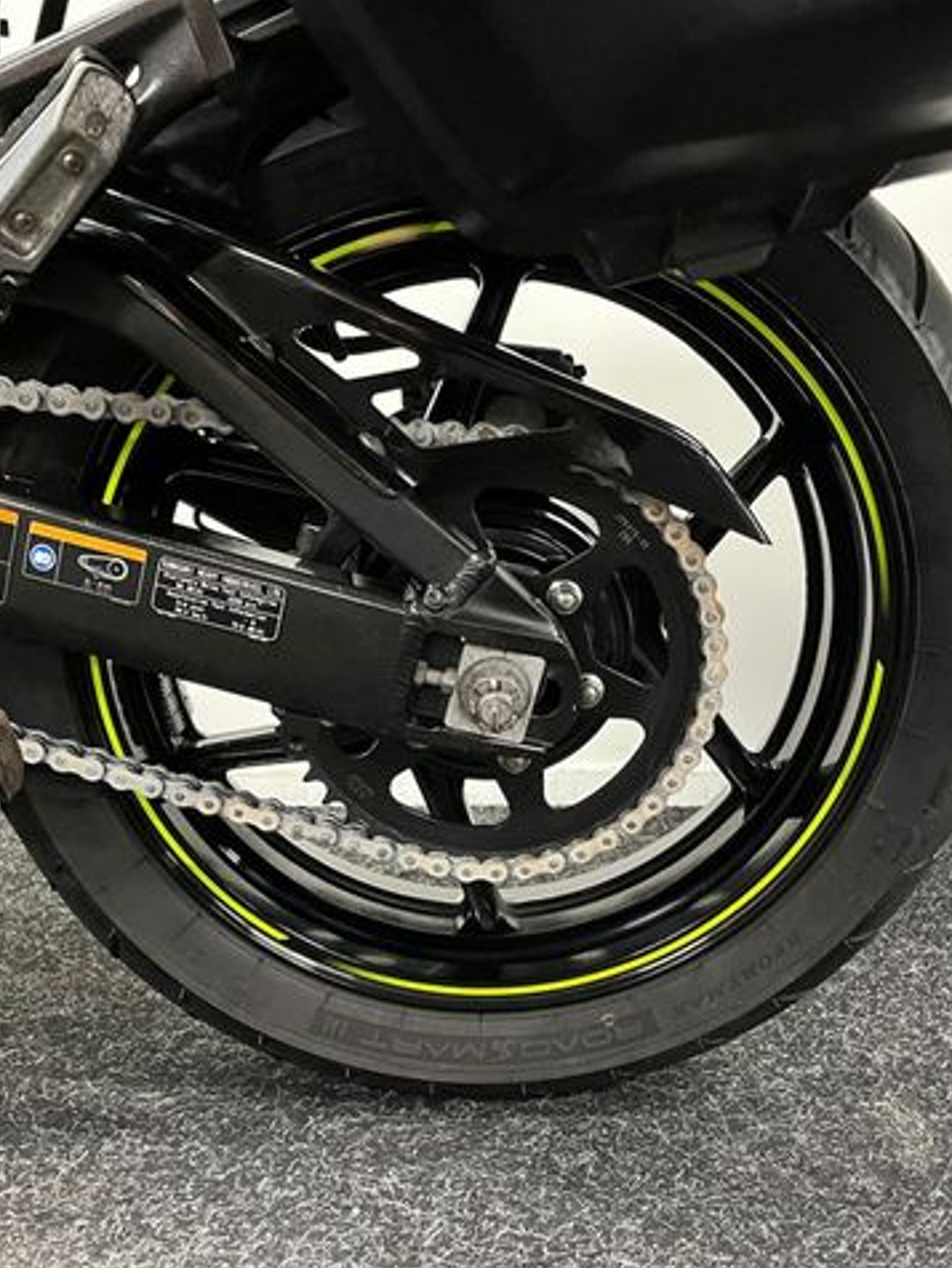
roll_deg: +0.3
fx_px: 1282
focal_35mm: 35
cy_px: 638
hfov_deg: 40.7
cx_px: 464
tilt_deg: -12.4
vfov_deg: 52.6
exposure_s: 1/33
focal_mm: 5.1
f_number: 1.6
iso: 500
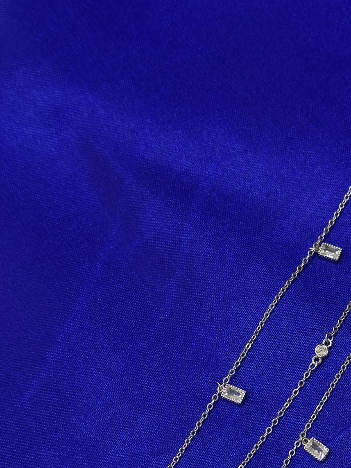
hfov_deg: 17.0
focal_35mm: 86
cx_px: 292
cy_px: 390
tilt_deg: -70.3
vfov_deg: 22.4
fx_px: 1163
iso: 80
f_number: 1.78
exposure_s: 1/50
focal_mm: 6.86
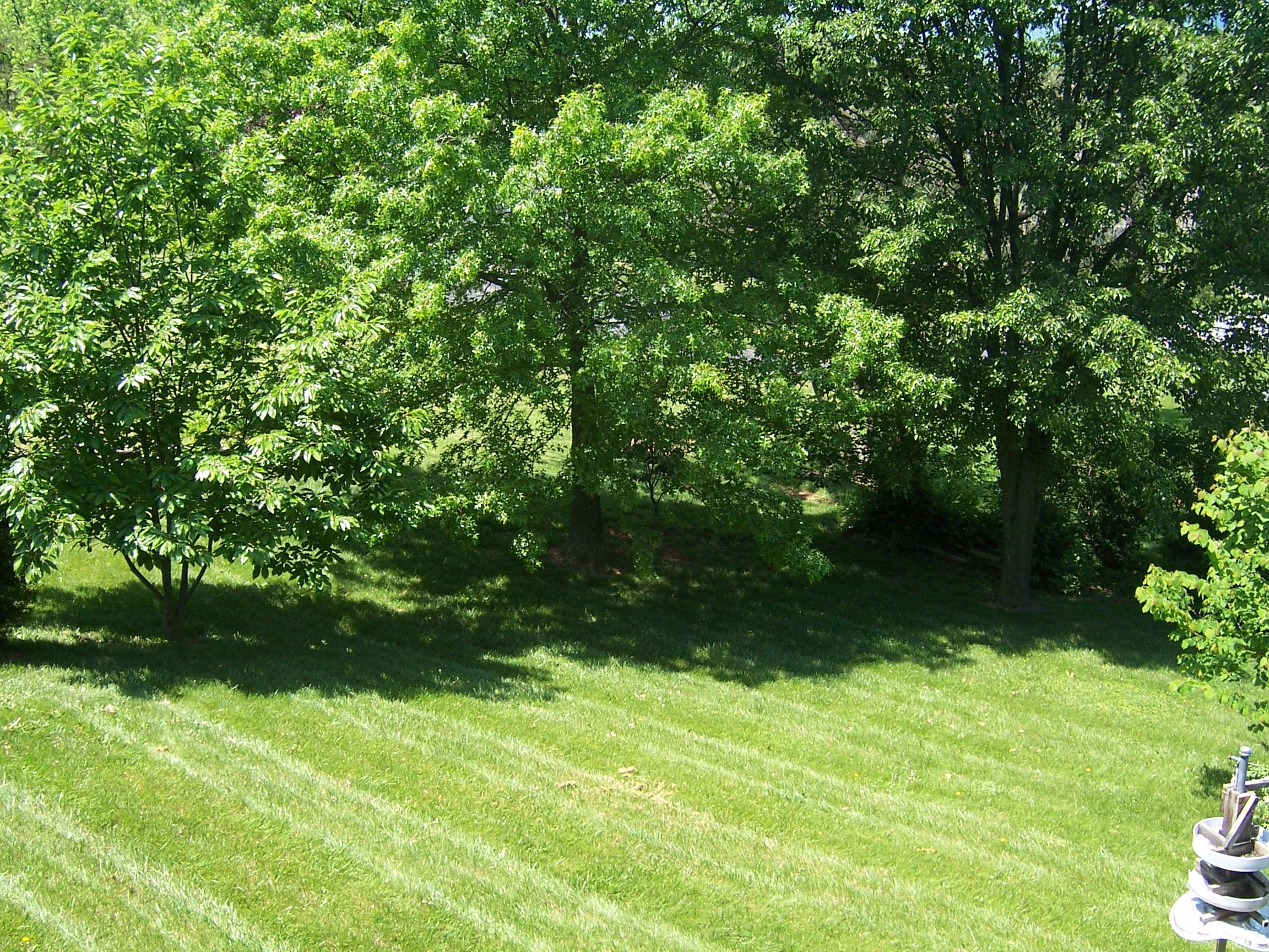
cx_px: 634
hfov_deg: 46.8
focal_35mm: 40
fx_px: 1466
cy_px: 476
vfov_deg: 36.0
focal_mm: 6.7
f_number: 4
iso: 80
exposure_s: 1/250
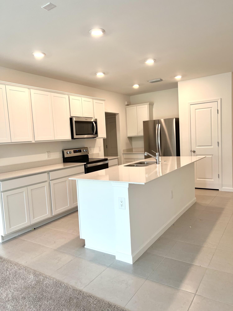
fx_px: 233
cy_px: 156
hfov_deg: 53.1
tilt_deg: -3.5
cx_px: 116
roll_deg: +3.4
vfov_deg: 67.3
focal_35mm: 26
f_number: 1.5
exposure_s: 1/142
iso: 64
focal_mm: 5.7
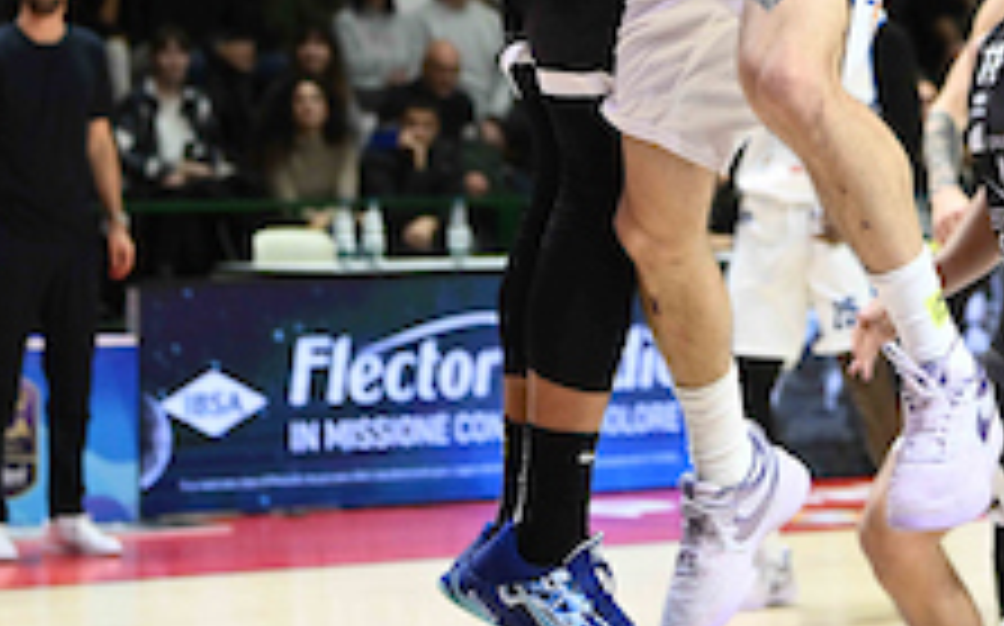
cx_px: 855
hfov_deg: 10.9
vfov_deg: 6.8
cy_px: -225
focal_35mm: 192
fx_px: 5250
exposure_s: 1/1000
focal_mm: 70
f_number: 3.2
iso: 3200
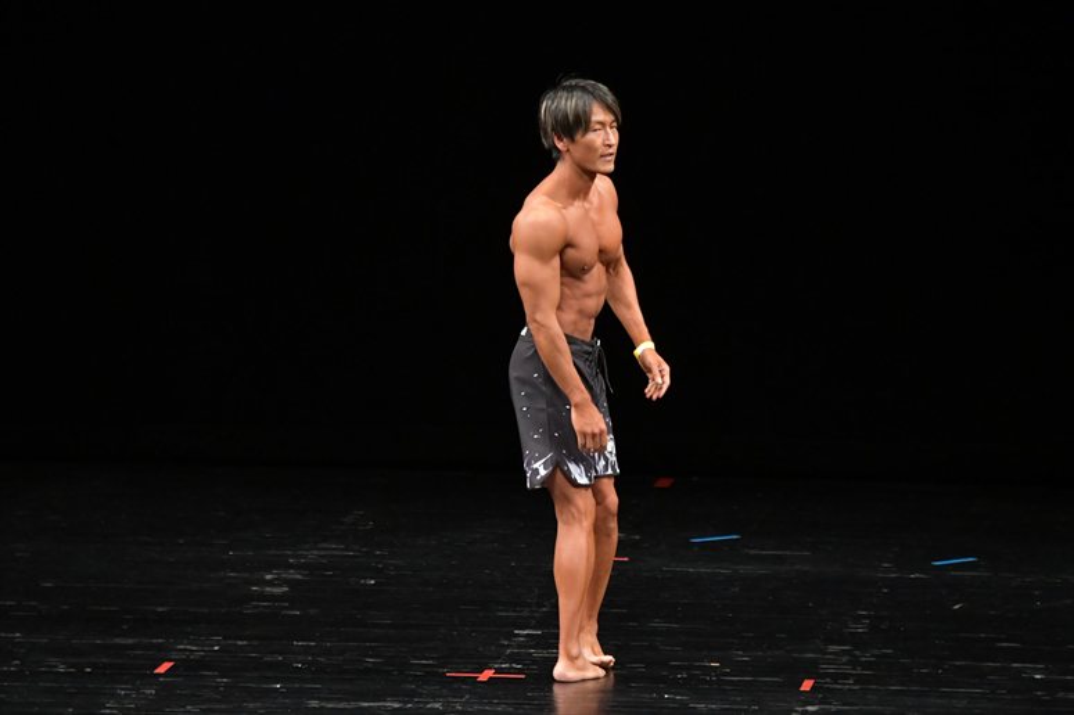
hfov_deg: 7.2
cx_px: 537
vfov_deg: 4.8
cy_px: 358
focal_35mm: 285
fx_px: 8498
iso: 3200
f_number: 5.6
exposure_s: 1/400
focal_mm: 190
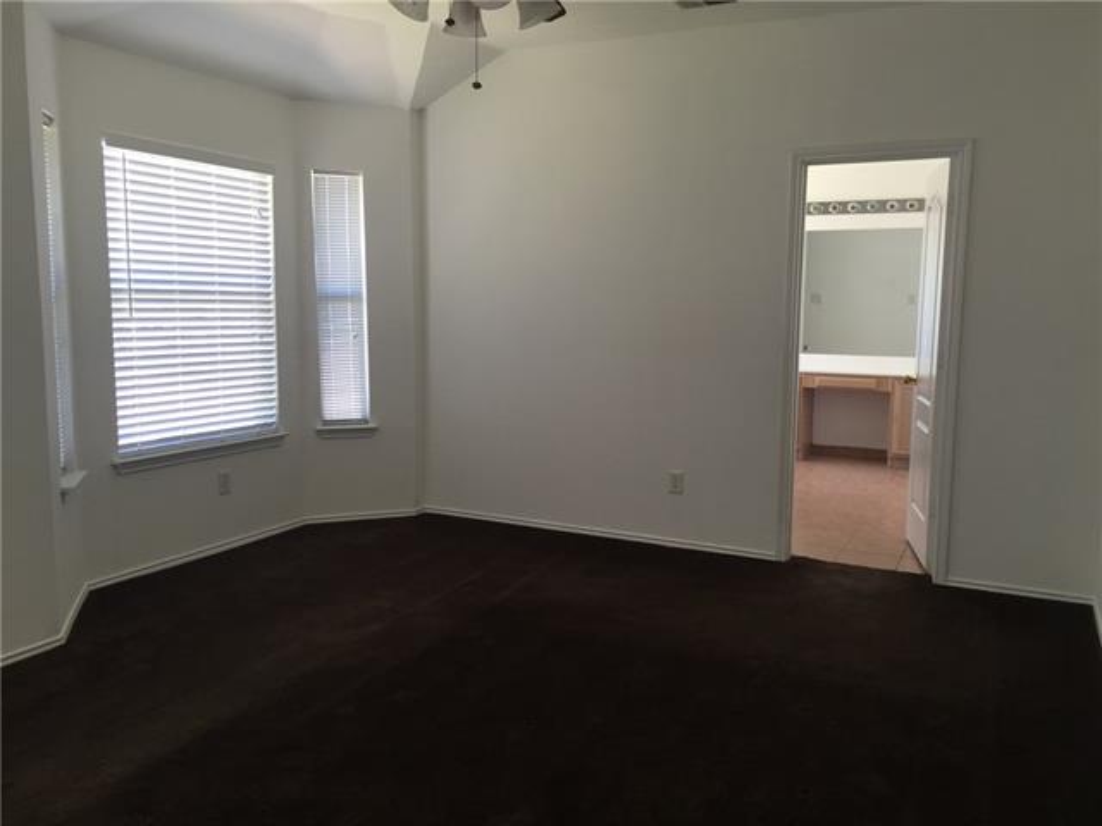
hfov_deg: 61.7
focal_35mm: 29
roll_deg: +0.0
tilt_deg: -7.1
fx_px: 923
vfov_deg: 48.2
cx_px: 551
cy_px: 413
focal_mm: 4.15
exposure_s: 1/40
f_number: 2.2
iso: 40
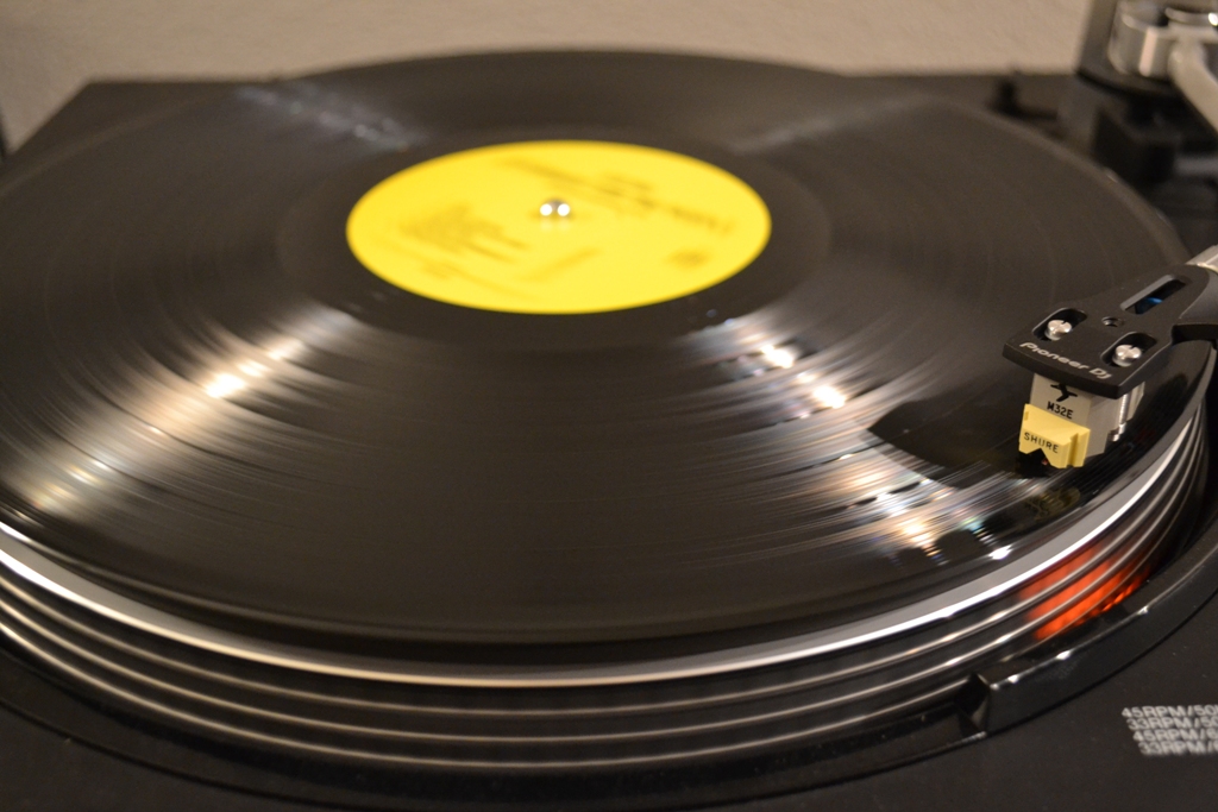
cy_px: 406
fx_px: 1218
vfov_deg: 36.9
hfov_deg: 53.1
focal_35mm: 36
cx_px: 609
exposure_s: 1/15
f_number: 4
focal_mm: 24
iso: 2000
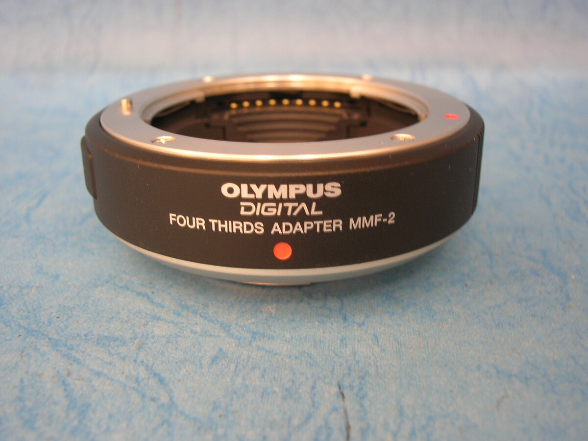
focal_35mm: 38
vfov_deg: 37.7
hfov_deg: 49.0
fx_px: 645
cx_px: 294
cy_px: 220
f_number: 3
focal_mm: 6.4
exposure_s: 1/4.7
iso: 50
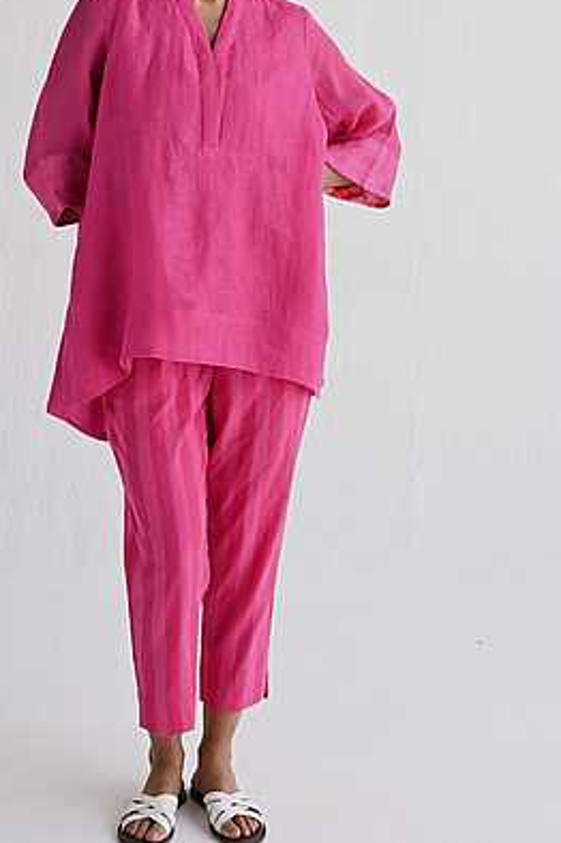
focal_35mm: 56
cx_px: 199
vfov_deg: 35.5
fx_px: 1311
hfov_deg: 24.1
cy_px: 324
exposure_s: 1/200
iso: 1000
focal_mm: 28.5
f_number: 5
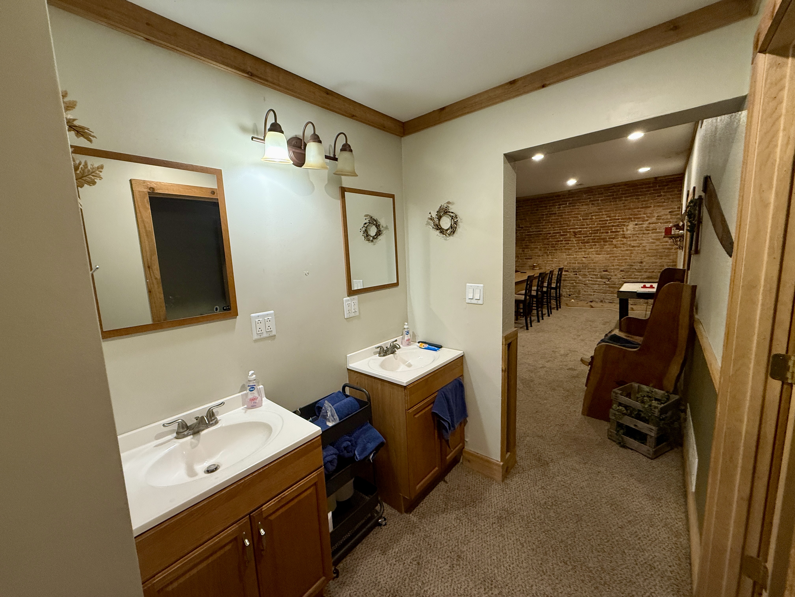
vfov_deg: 85.7
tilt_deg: -8.3
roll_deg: +2.1
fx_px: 322
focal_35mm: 14
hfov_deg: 102.1
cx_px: 398
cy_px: 298
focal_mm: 2.22
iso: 250
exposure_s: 1/60
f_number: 2.2
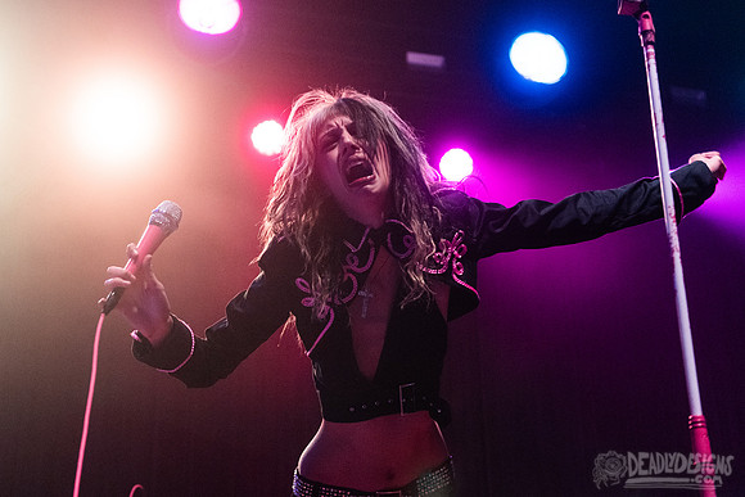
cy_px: 307
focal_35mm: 61
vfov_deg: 22.1
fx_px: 1271
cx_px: 273
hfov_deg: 32.5
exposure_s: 1/200
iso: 2500
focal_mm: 48
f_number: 3.2
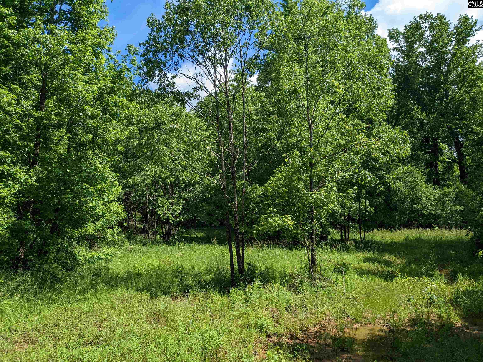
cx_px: 242
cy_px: 181
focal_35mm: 27
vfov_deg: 51.4
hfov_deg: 65.3
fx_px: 377
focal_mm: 4.38
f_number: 1.73
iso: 46
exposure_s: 1/2597
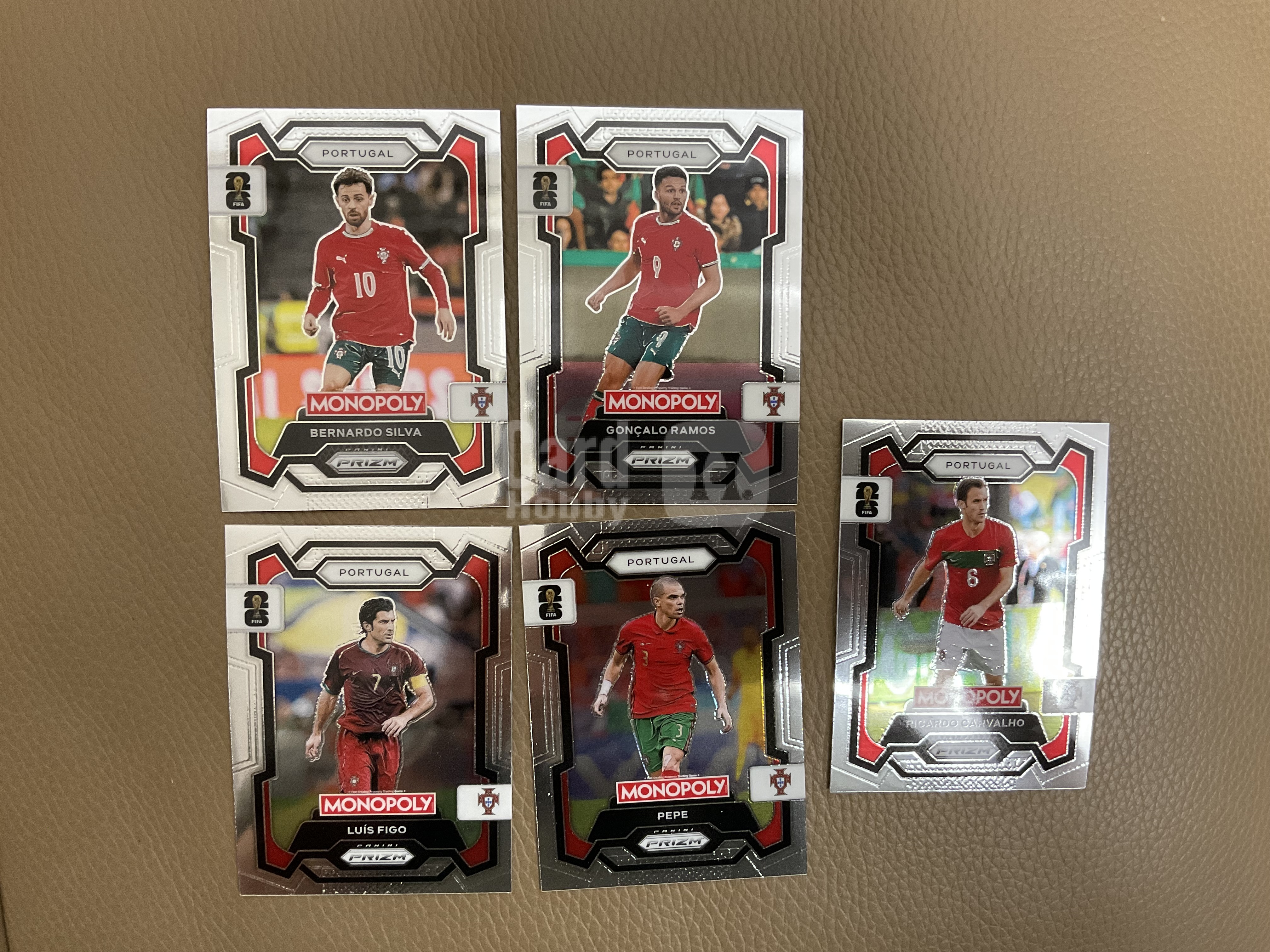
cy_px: 476
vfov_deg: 48.2
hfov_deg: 61.7
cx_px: 635
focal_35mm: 29
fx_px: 1064
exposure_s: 1/56
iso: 250
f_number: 1.8
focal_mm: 3
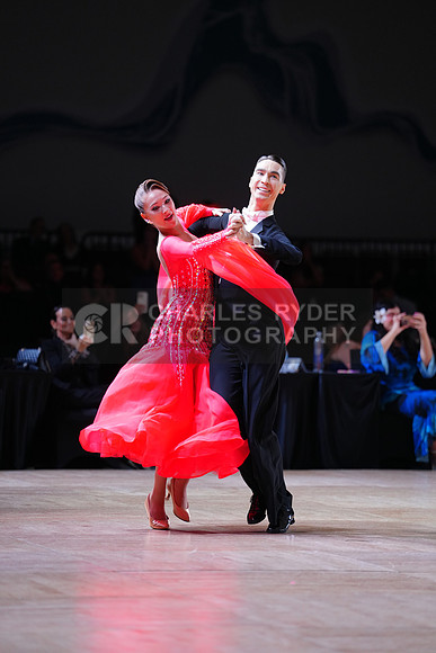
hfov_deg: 8.1
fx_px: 3086
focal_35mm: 170
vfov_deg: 12.1
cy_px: 326
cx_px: 218
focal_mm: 170
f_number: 2.8
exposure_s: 1/500
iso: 1000
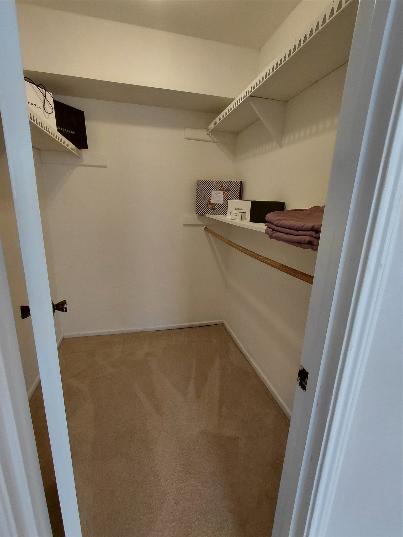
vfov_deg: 94.5
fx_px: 248
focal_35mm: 16
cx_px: 202
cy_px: 268
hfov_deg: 78.1
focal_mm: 1.64
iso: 125
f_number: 2.2
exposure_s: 1/60
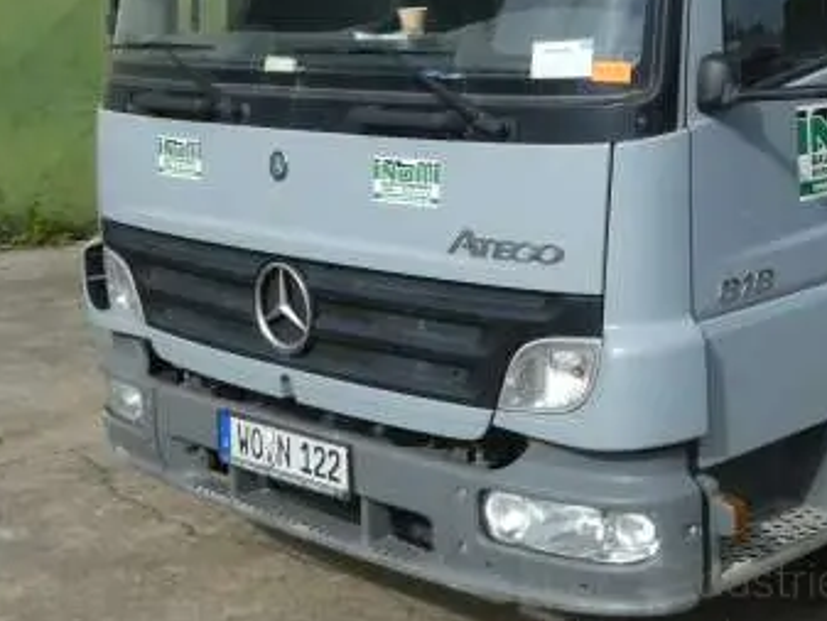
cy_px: 123
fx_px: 1362
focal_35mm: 57
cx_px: 721
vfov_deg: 25.2
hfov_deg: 32.3
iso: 80
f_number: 3.3
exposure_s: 1/800
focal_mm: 4.3
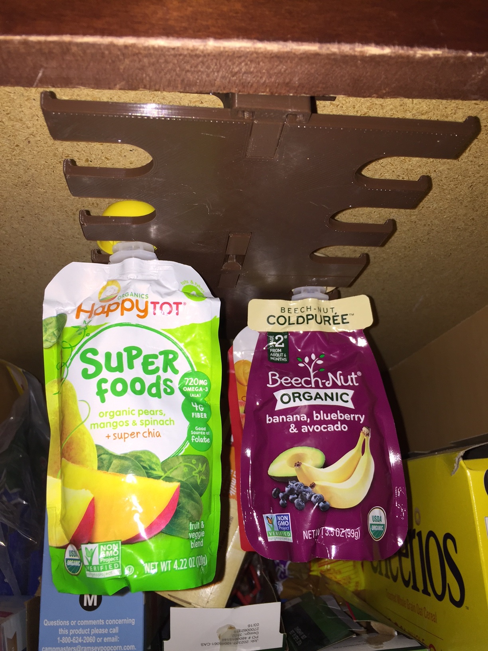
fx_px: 545
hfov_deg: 48.2
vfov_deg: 61.7
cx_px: 244
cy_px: 326
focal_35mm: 29
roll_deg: +2.2
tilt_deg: +18.3
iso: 32
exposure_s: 1/62
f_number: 2.2
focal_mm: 4.15
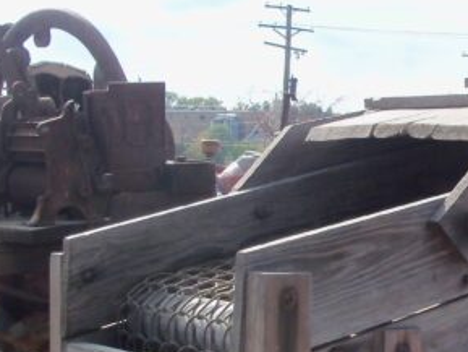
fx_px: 1258
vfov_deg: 15.8
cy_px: 279
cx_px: 483
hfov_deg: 20.3
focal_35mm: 93
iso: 160
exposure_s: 1/640
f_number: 3
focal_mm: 6.3
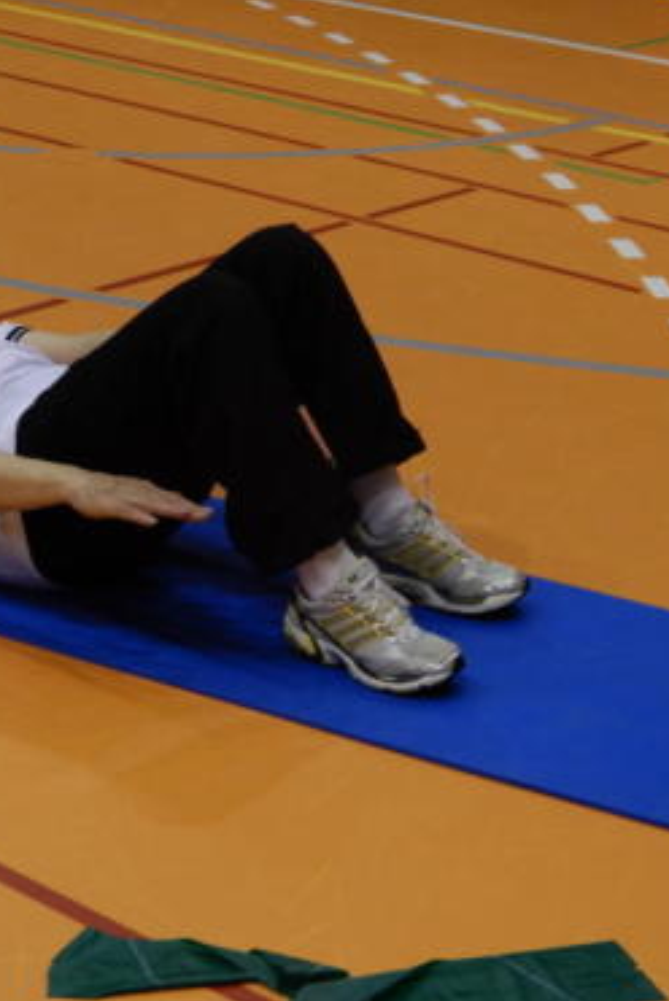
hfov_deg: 15.0
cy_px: 500
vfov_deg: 22.4
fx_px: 2532
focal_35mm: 91
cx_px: 251
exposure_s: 1/30
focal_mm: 11.6
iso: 140
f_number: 4.5
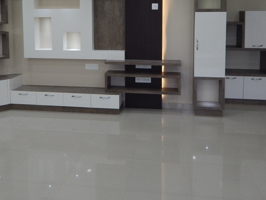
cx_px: 119
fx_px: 307
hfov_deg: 46.7
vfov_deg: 34.7
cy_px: 37
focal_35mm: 40
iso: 160
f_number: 3
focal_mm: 4
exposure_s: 1/30
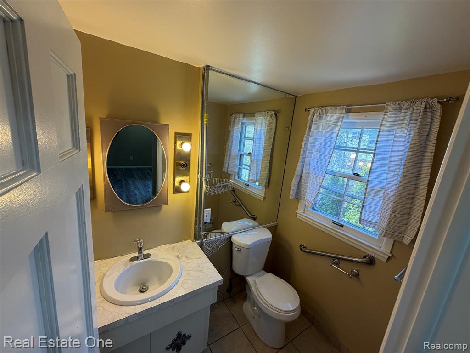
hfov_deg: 102.1
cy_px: 176
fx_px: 190
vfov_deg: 85.7
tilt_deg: -12.7
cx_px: 235
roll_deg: -5.3
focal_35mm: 14
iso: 100
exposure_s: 1/120
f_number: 2.2
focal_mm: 2.22
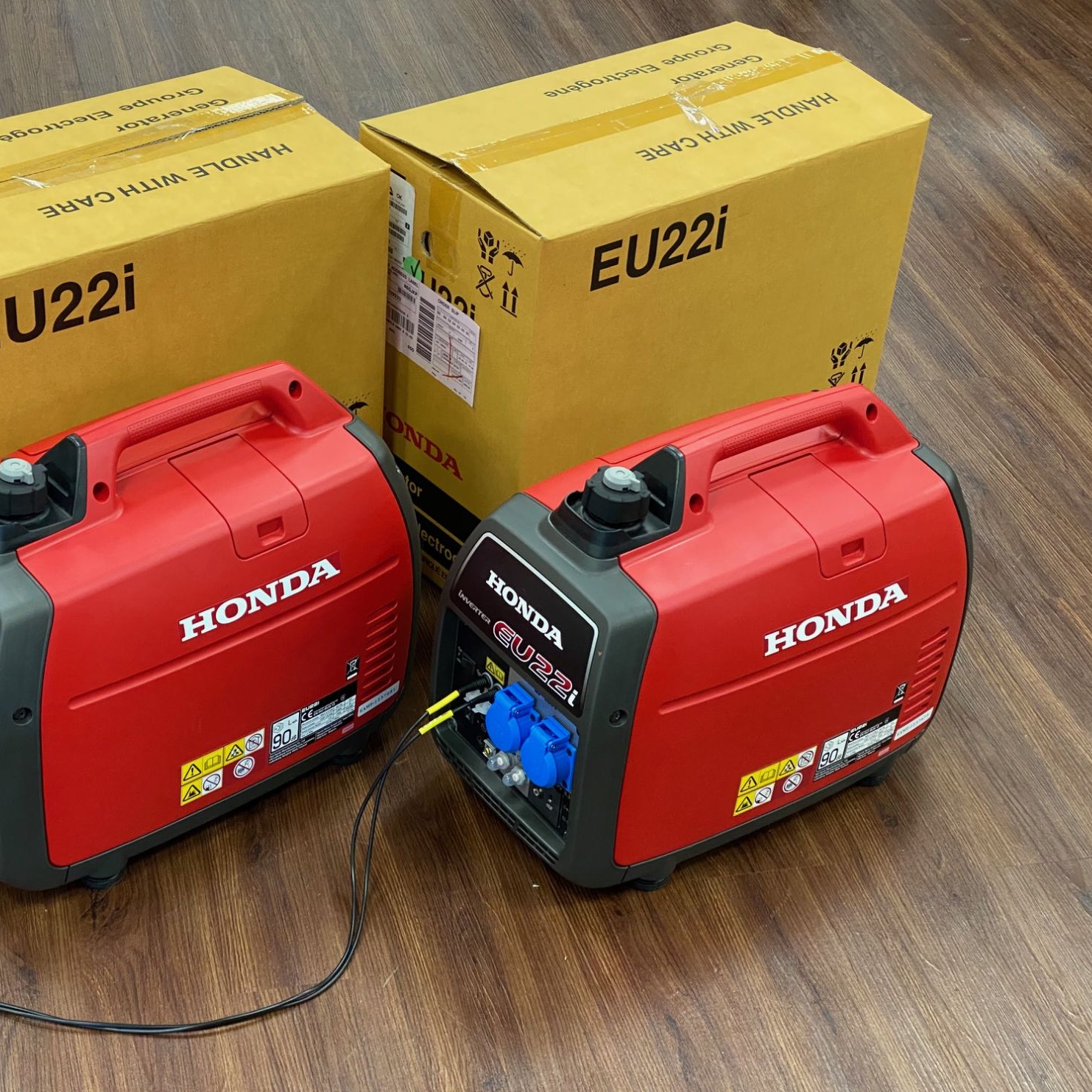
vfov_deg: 27.7
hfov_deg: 27.6
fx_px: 2213
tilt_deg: -35.6
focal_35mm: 62
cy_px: 545
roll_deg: -3.2
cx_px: 398
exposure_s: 1/50
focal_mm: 6
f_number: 2
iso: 160
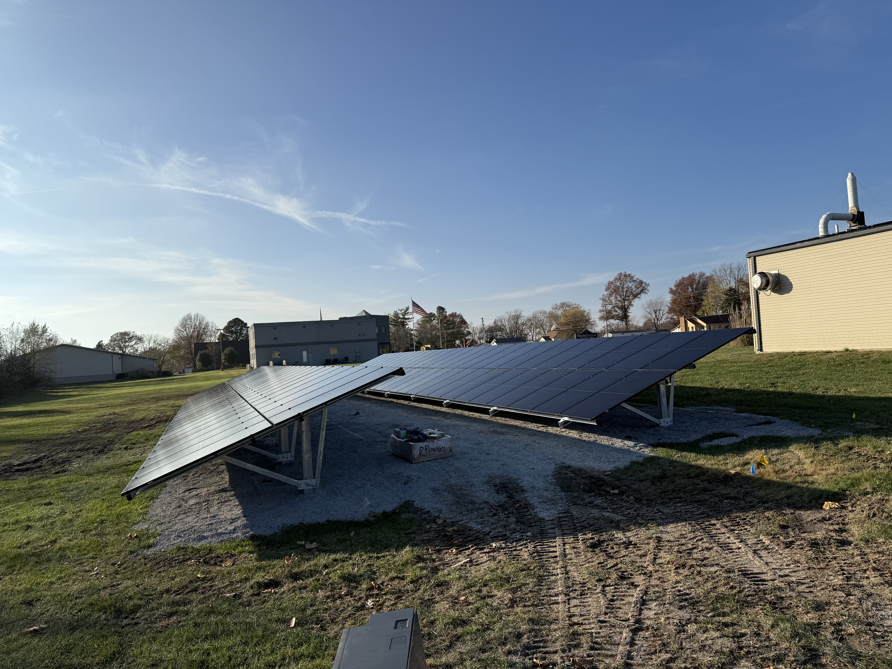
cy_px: 334
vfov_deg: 56.8
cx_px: 446
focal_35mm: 24
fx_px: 618
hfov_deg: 71.6
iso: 80
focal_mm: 6.76
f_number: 1.78
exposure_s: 1/6173
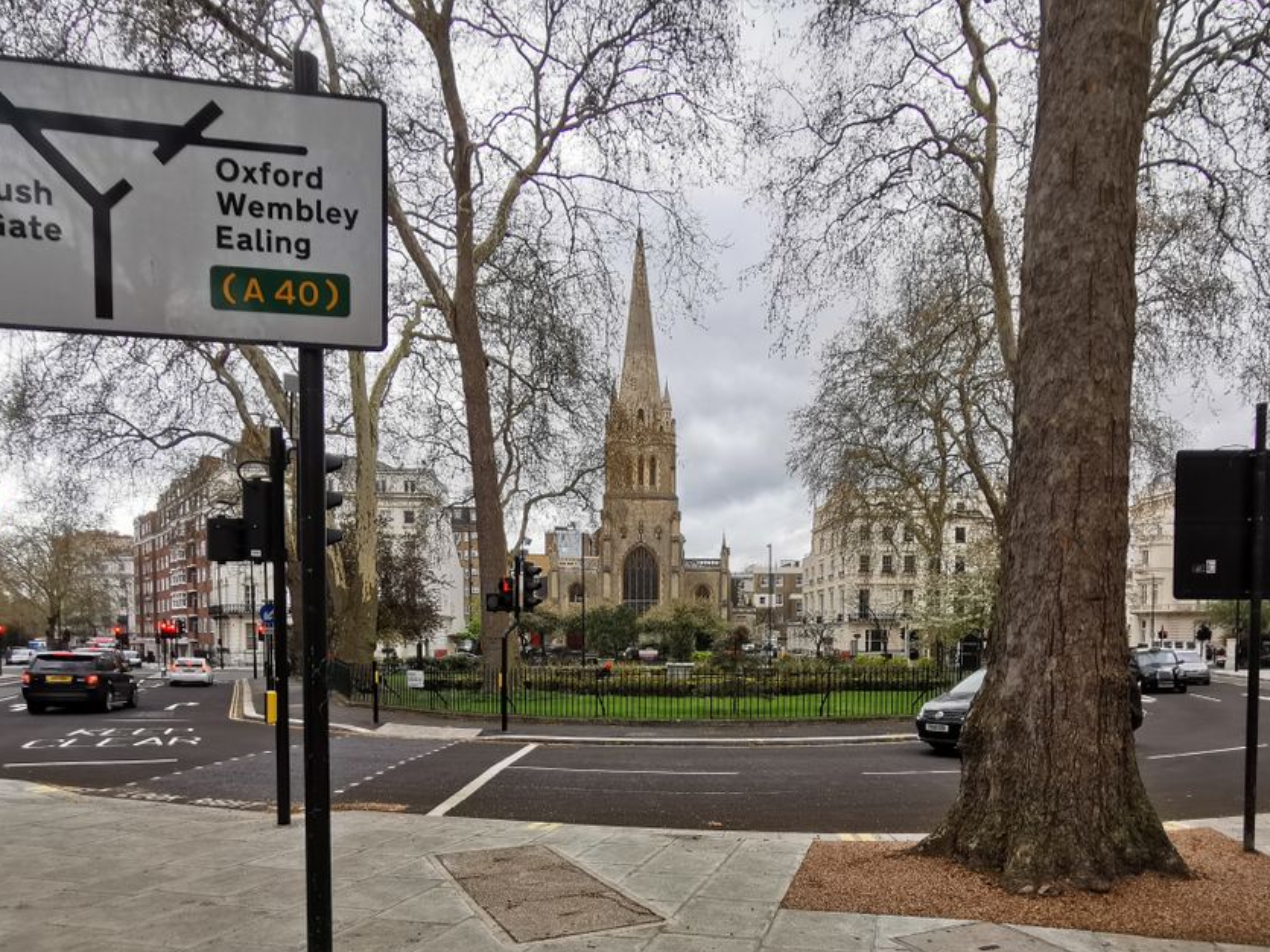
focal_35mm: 23
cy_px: 680
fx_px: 844
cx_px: 686
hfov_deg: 73.8
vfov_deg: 56.7
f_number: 2.2
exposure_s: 1/255
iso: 50
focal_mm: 2.35
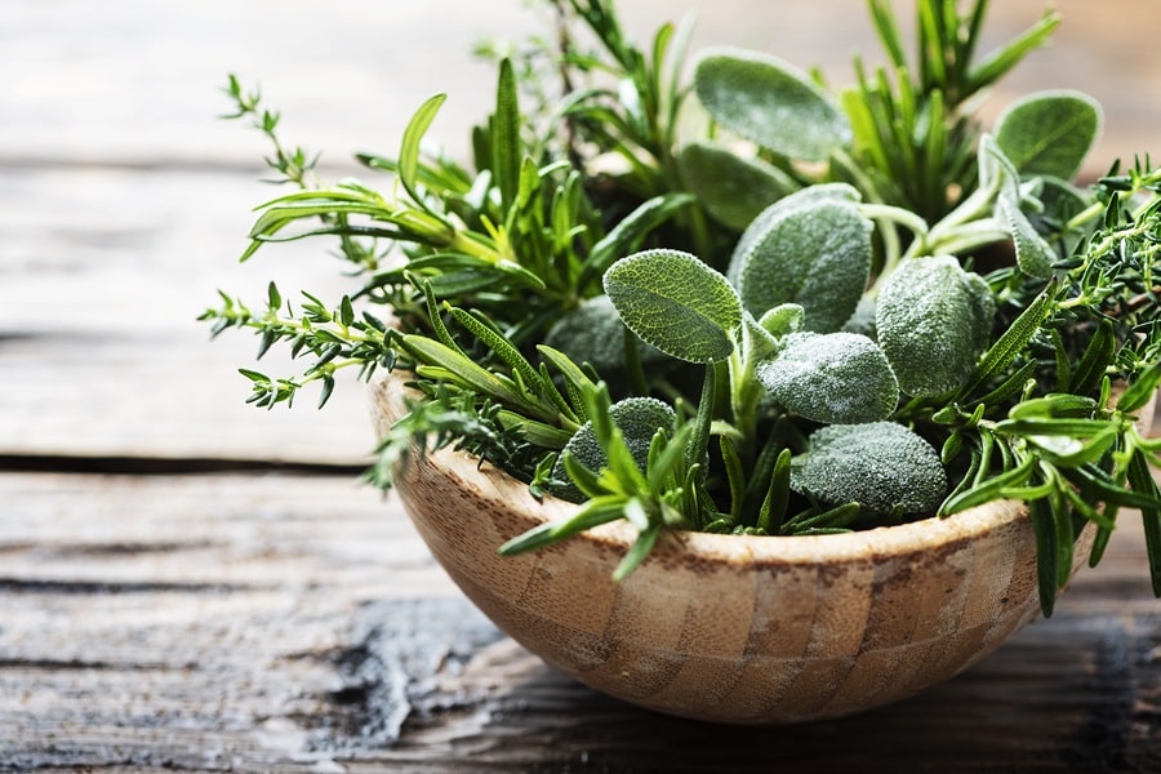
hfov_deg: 19.5
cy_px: 387
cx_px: 580
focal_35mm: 105
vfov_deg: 13.0
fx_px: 3386
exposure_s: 1/200
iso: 200
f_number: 6.3
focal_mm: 105
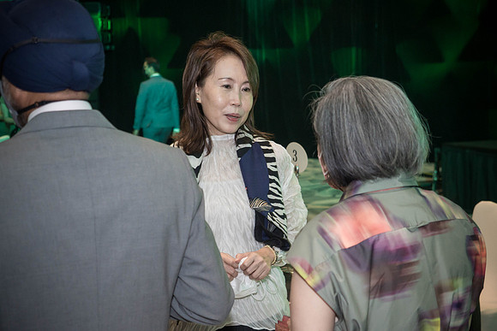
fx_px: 862
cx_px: 248
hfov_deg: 32.2
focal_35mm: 62
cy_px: 174
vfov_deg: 21.8
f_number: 2.8
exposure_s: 1/80
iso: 1600
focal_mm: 29
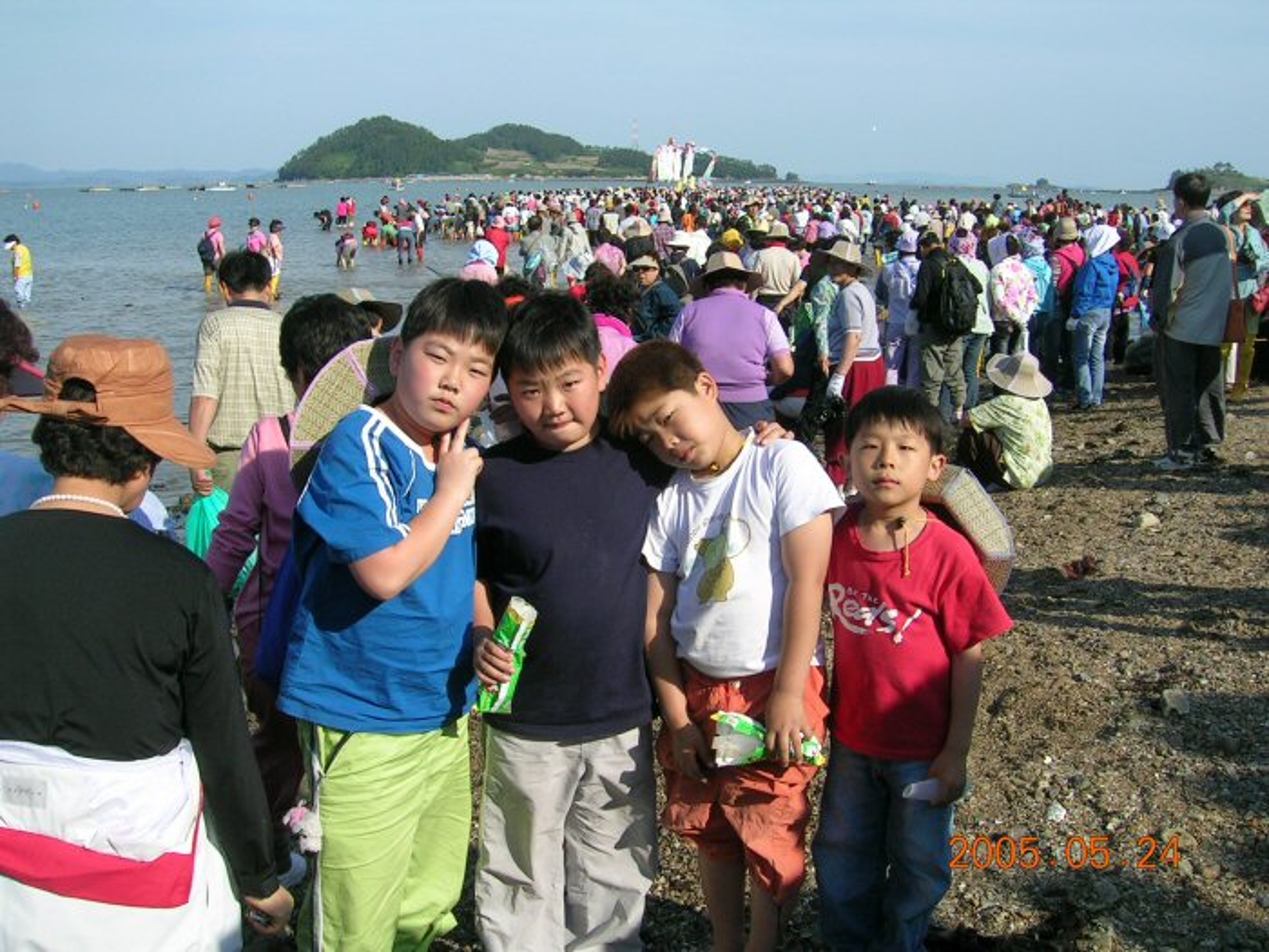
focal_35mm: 35
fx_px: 1283
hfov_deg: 52.6
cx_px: 634
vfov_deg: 40.7
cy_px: 476
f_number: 4.8
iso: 50
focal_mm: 5.4
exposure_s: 1/462
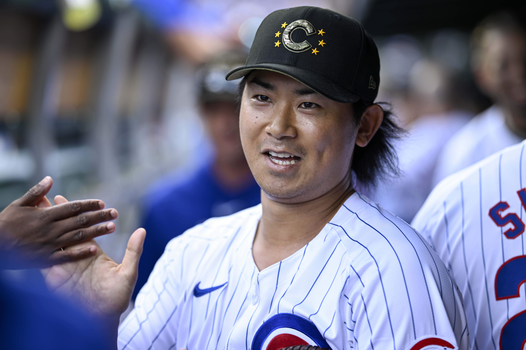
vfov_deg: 10.2
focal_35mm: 135
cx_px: 263
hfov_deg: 15.2
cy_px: 175
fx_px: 1972
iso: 100
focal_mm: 135
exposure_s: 1/400
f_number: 1.8
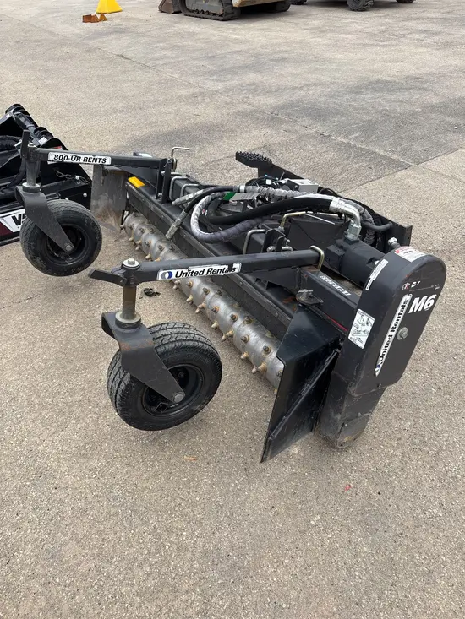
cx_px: 232
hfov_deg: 53.1
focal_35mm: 26
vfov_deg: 67.3
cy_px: 310
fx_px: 466
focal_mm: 5.96
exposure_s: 1/1706
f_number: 1.6
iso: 50
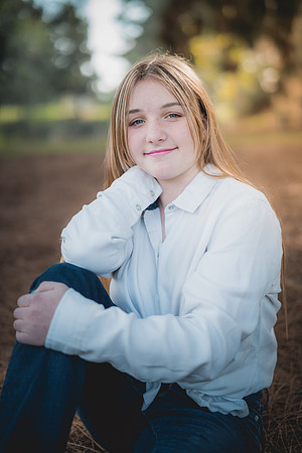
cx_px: 151
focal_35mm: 50
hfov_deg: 27.0
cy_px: 226
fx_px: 629
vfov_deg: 39.6
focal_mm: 50
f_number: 1.4
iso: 250
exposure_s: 1/2000
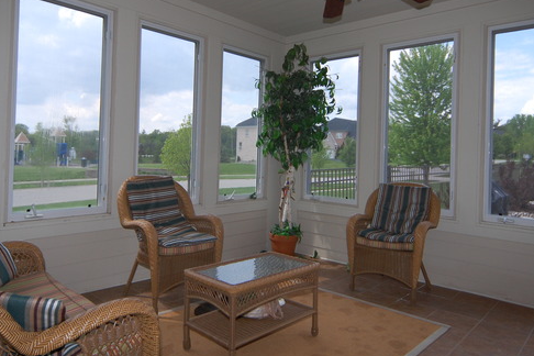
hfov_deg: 70.1
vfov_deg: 49.9
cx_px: 260
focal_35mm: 26
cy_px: 148
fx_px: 381
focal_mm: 13
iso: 400
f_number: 8
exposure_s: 1/250
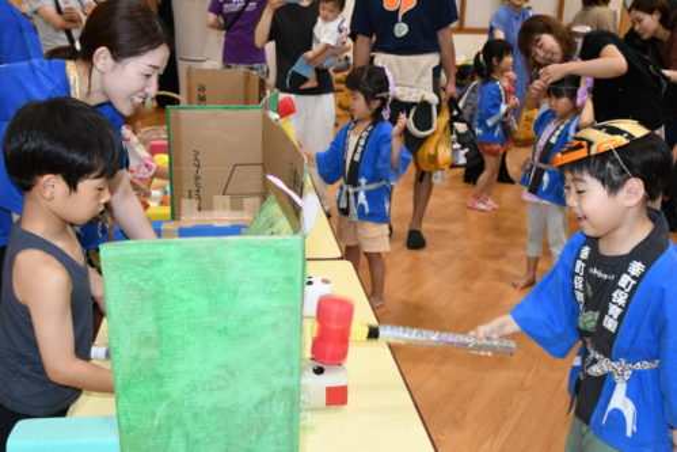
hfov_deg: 53.1
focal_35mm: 36
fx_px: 677
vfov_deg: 36.9
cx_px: 338
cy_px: 226
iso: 560
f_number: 3.5
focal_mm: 18
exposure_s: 1/250
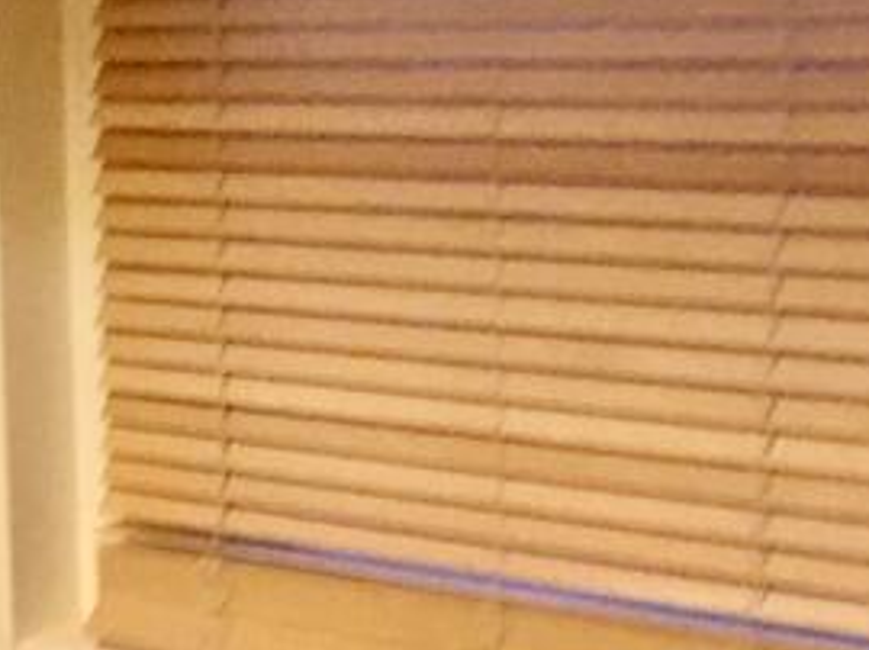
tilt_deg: -12.4
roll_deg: +3.2
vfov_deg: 13.2
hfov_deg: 17.1
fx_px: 2759
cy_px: 705
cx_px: -164
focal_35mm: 110
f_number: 2.2
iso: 320
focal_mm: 4.15
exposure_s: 1/17
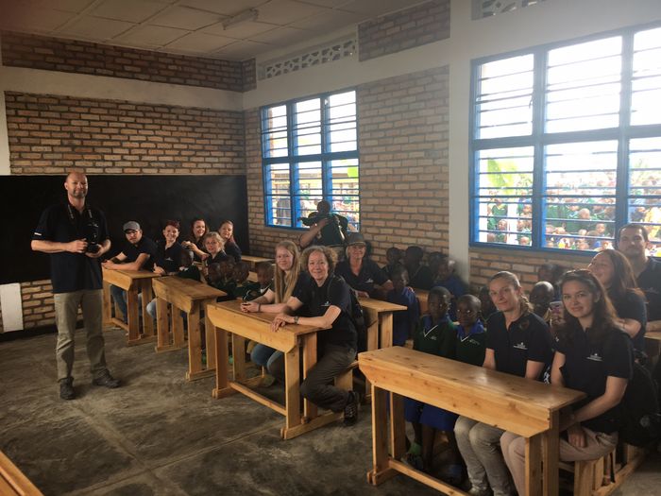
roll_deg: +1.6
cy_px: 248
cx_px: 330
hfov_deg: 61.7
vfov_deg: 48.2
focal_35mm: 29
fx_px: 554
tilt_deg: -5.2
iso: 25
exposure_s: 1/50
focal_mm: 4.15
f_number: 2.2
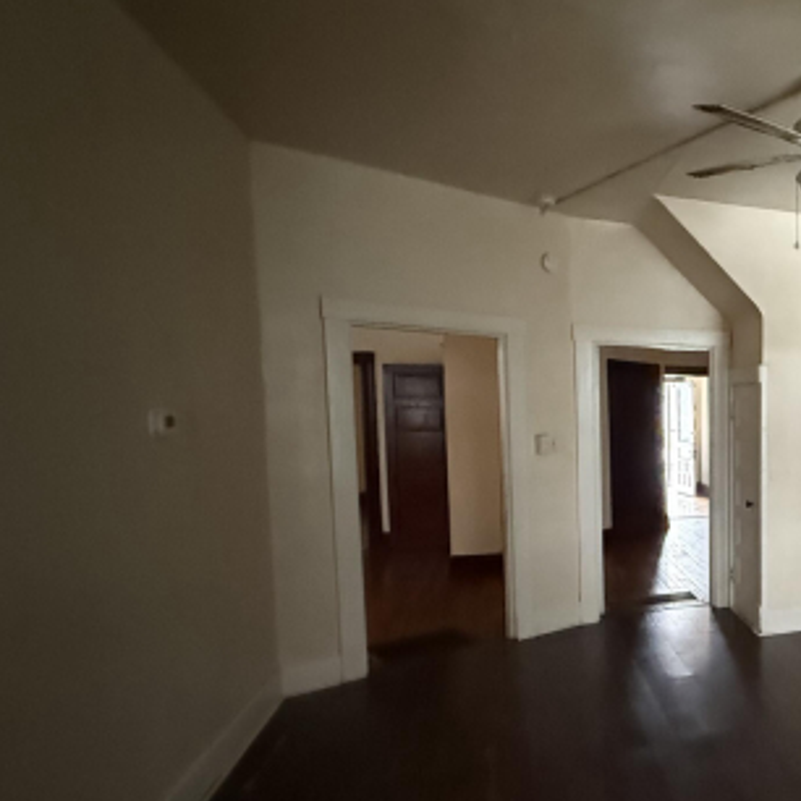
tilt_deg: -4.0
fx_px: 707
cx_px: 826
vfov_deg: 58.8
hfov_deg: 47.4
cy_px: 463
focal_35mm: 27
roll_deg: -0.1
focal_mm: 2.22
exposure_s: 1/43
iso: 1600
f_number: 2.2
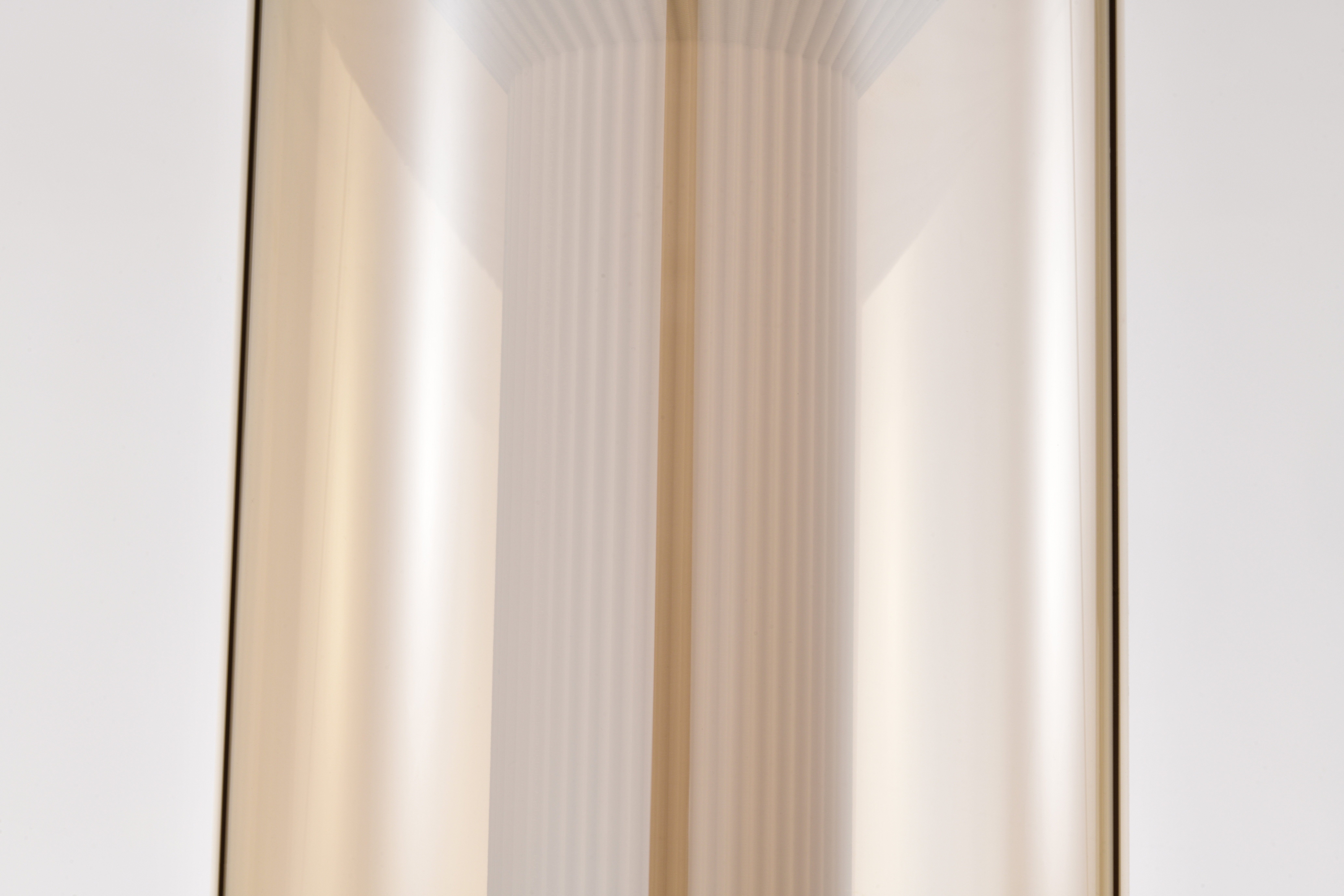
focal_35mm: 100
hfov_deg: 20.4
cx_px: 672
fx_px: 3733
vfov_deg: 13.7
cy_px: 448
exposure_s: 1/30
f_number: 20
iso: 160
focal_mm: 100
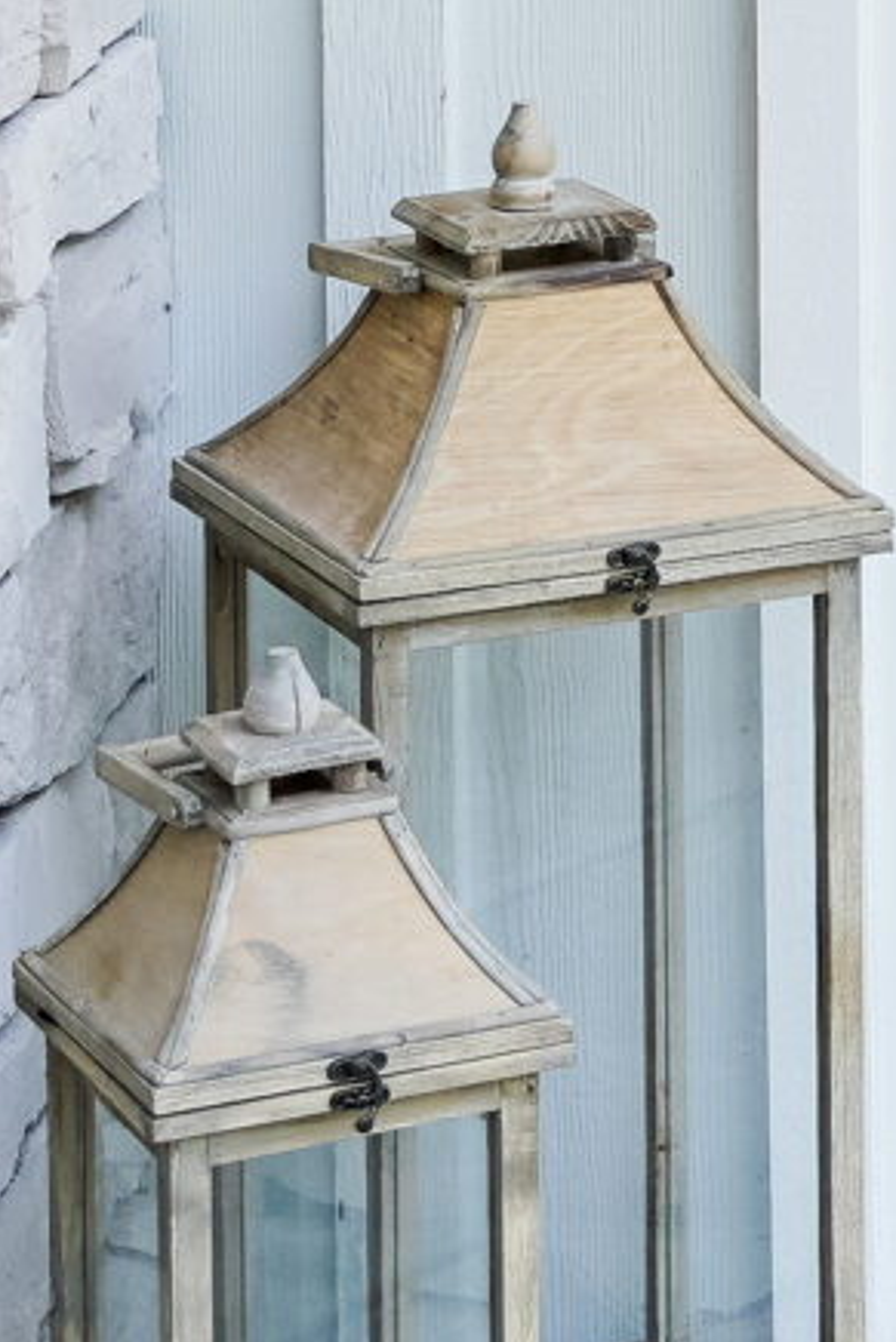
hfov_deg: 6.8
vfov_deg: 10.1
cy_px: -1062
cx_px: 1981
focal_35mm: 193
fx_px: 7188
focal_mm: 32.8
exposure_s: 1/400
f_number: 2.8
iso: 200
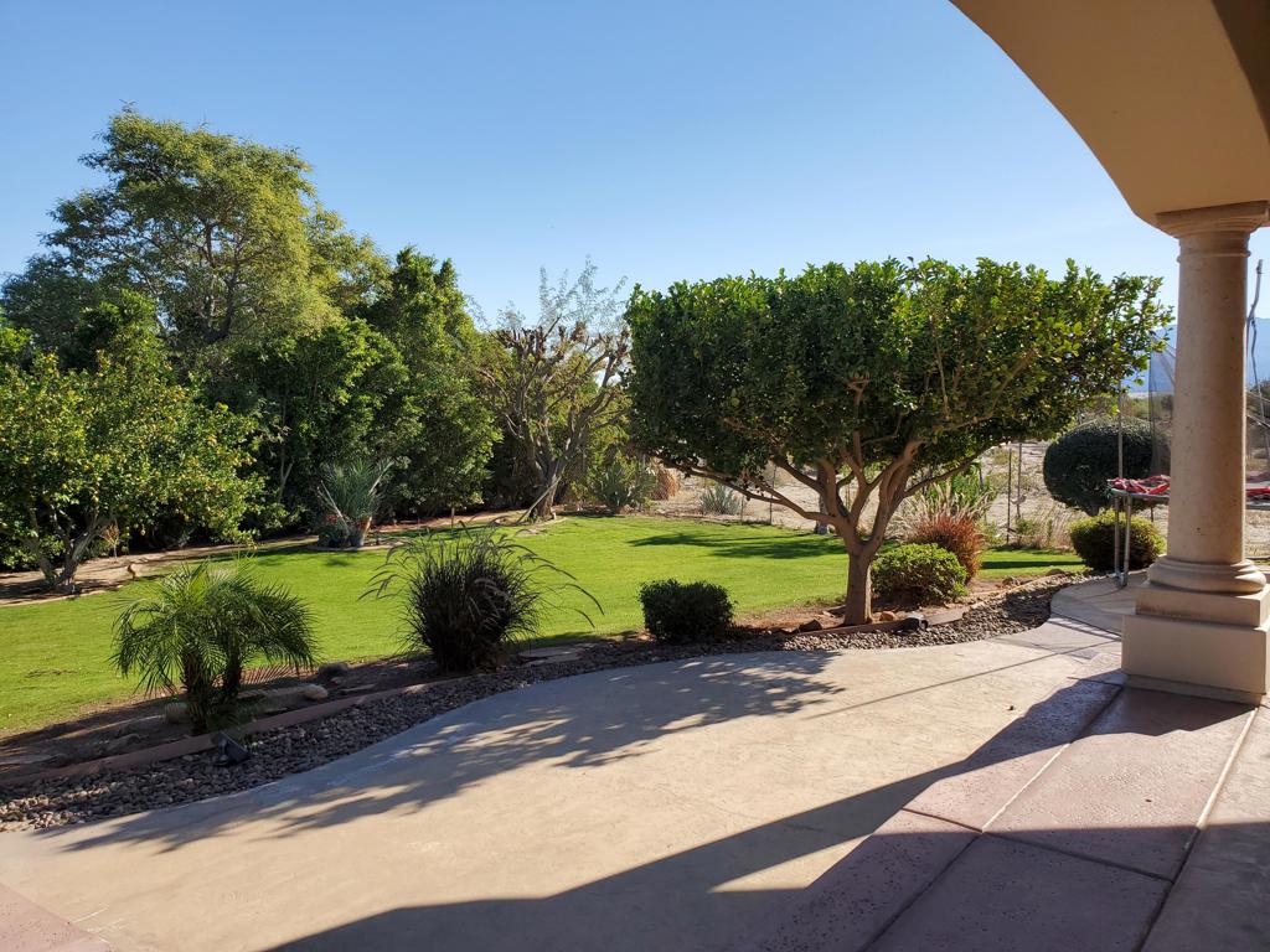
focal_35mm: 26
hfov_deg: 67.3
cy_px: 476
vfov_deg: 53.1
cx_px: 635
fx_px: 954
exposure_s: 1/1142
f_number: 2.4
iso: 50
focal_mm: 4.3
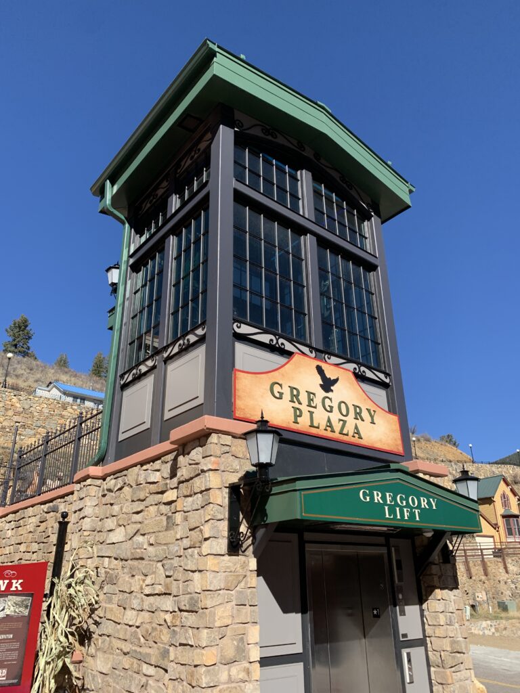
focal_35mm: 26
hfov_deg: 53.1
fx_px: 521
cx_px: 260
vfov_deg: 67.3
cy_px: 346
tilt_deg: +24.8
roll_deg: -0.6
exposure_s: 1/1634
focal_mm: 4.25
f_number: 1.8
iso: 25
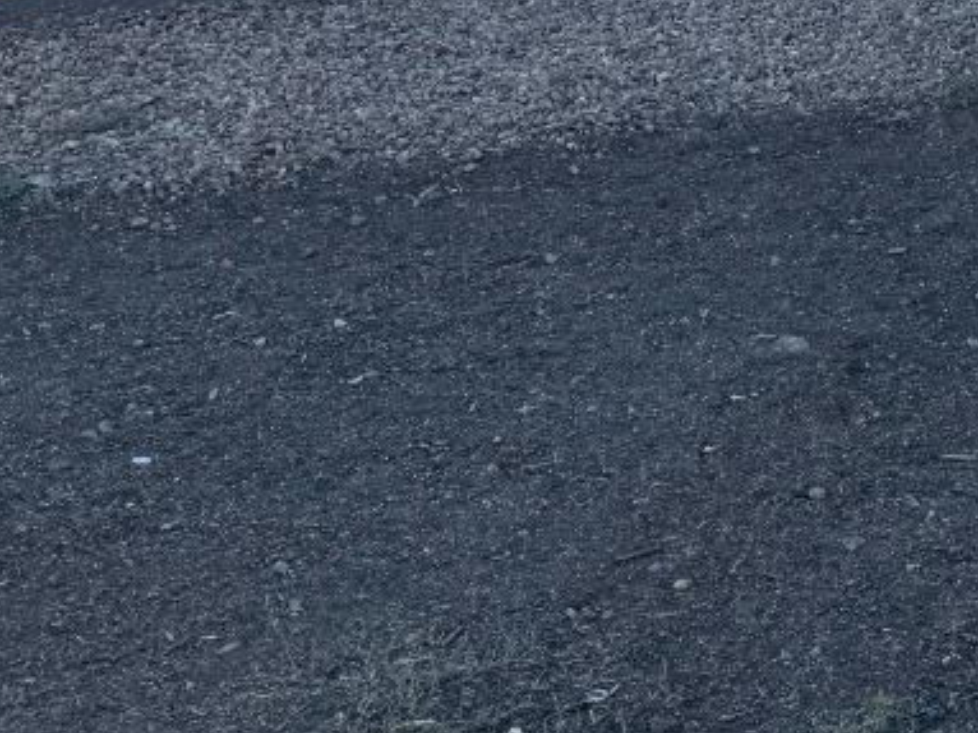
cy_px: -497
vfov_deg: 14.3
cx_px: 1466
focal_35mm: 94
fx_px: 2655
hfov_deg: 18.5
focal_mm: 6.76
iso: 100
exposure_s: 1/1553
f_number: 1.78
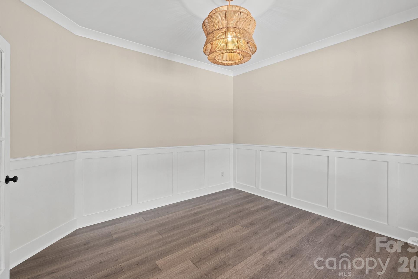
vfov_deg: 73.7
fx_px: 186
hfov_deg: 96.6
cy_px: 131
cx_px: 222
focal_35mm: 16
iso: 100
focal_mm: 15
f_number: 11
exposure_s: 1.3
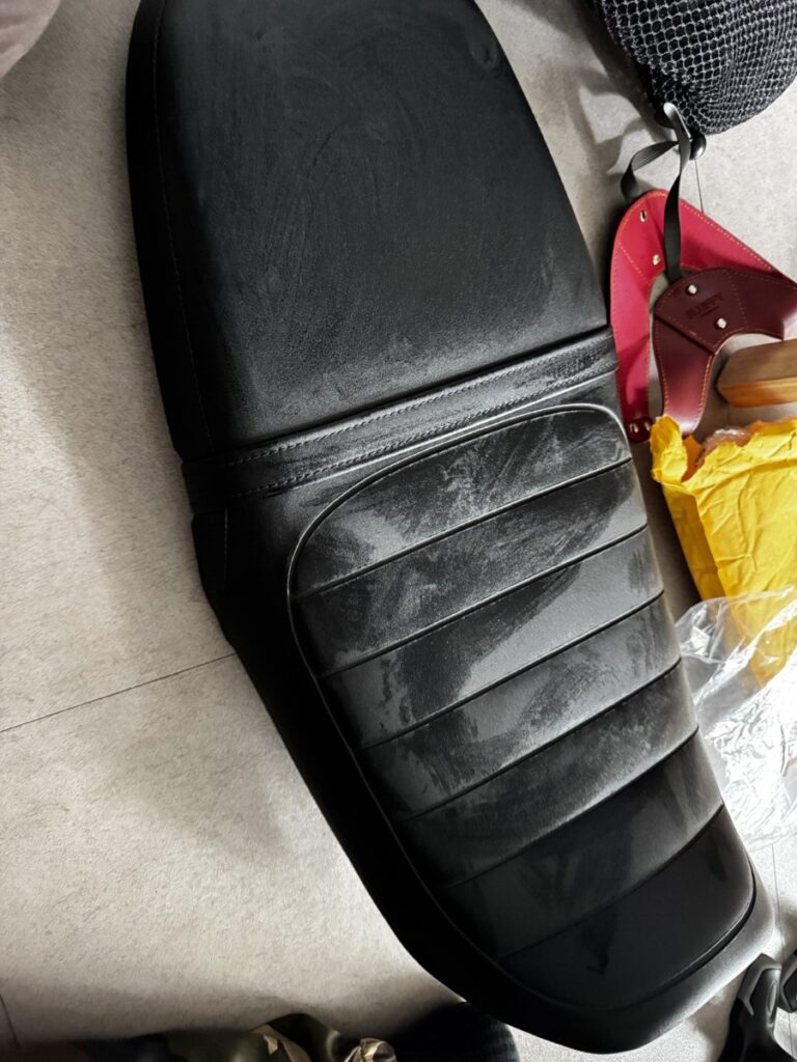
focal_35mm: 24
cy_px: 531
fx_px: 737
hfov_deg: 56.8
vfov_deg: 71.6
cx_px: 398
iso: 1250
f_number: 1.78
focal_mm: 6.76
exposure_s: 1/30
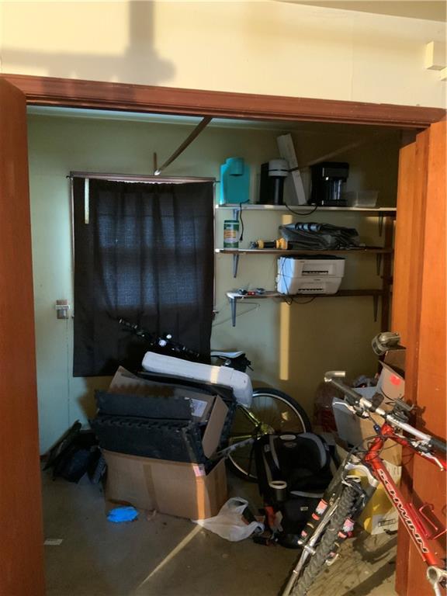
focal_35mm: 29
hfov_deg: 48.2
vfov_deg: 61.7
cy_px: 298
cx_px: 224
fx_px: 499
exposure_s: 1/20
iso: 500
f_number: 1.8
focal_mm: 3
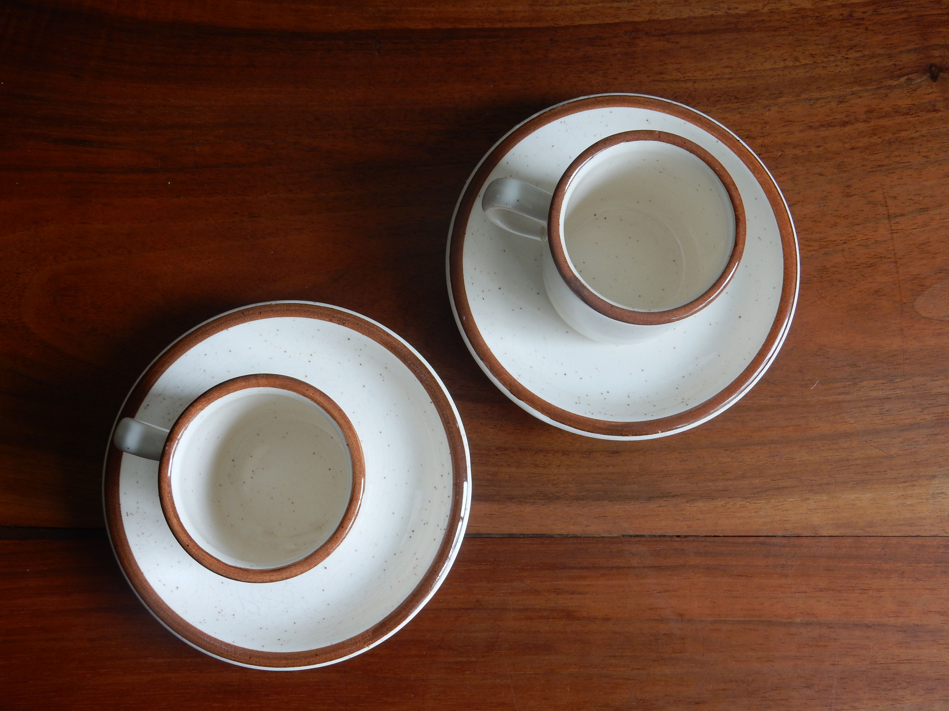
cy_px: 356
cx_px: 474
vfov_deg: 33.6
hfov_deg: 43.9
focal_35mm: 43
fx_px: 1179
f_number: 4.2
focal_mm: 7.6
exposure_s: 1/40
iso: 125
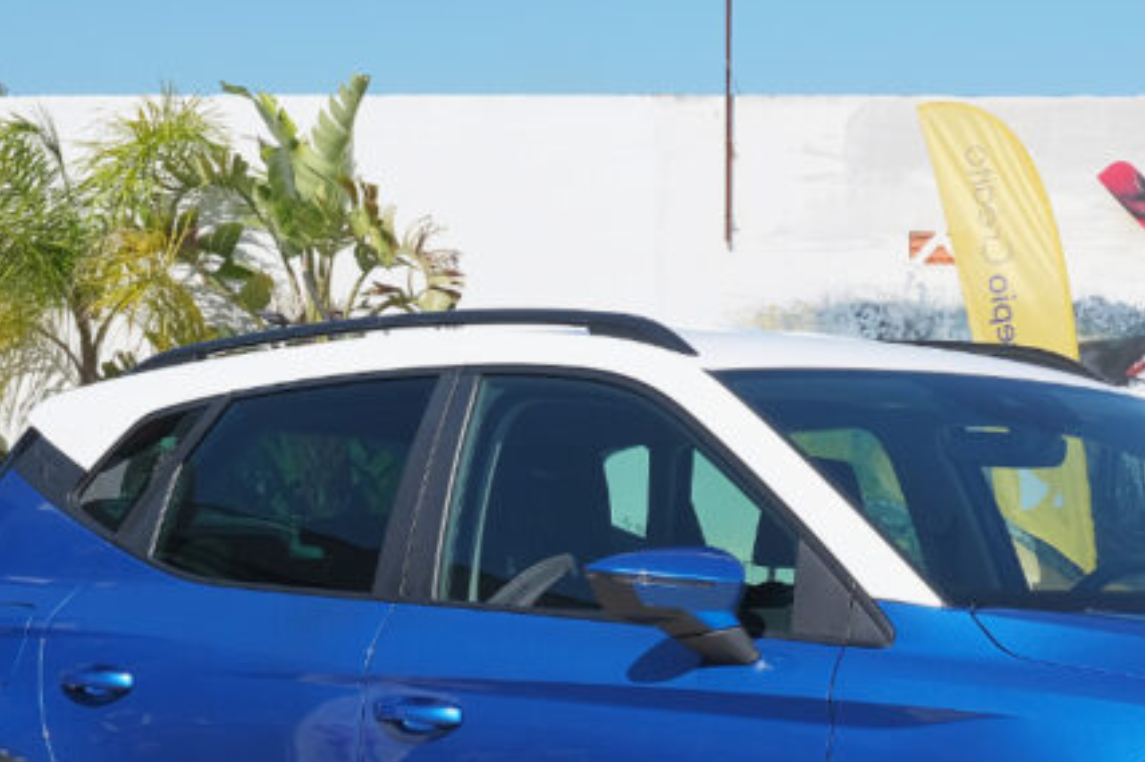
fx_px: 4958
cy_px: 761
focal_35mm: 156
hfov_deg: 13.1
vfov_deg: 8.7
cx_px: 933
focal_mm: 43.2
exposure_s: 1/320
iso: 160
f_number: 9
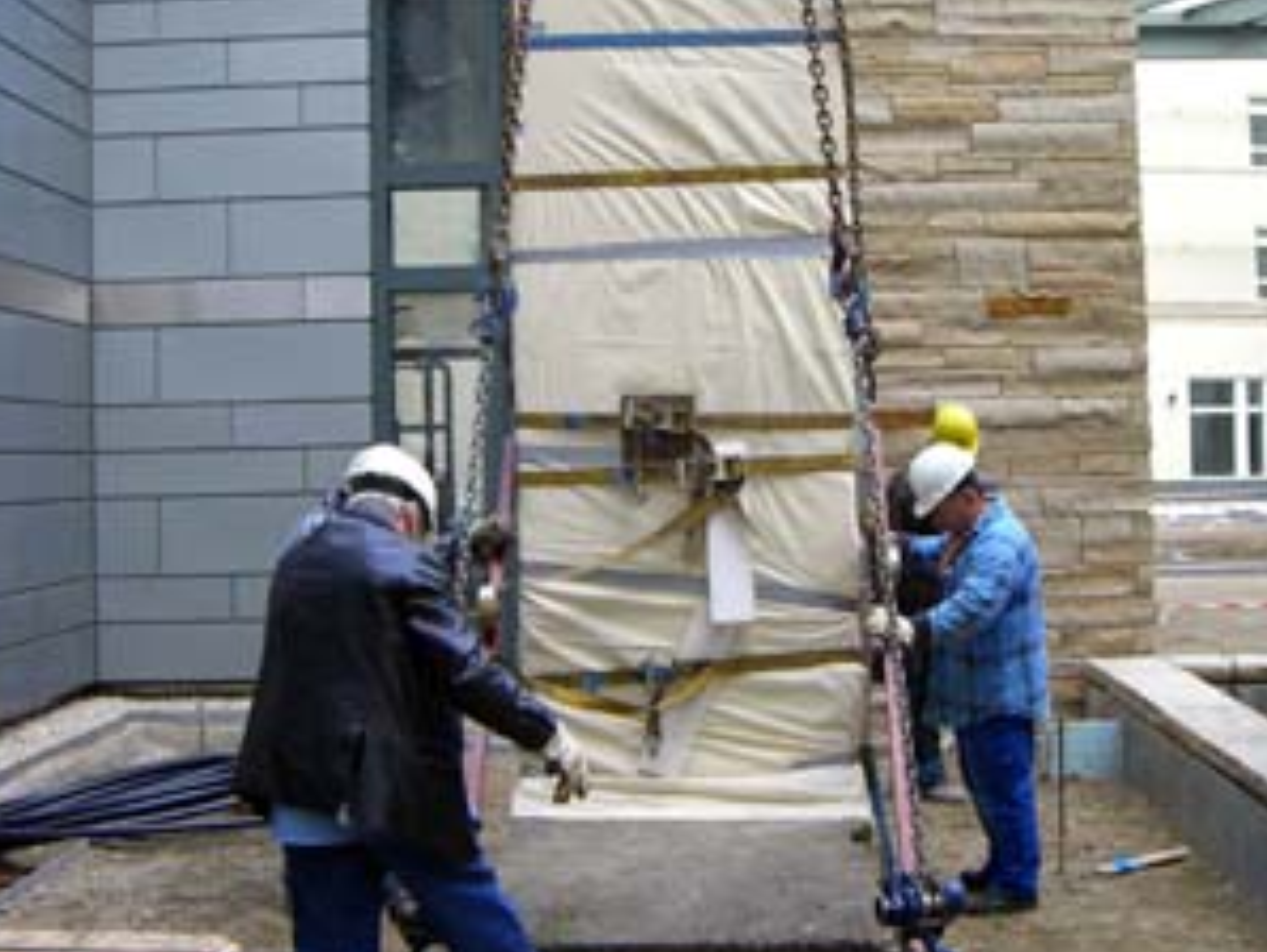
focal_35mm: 51
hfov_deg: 37.5
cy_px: 421
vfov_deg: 28.6
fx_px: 1868
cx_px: 672
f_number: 2.7
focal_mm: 6.2
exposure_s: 1/100
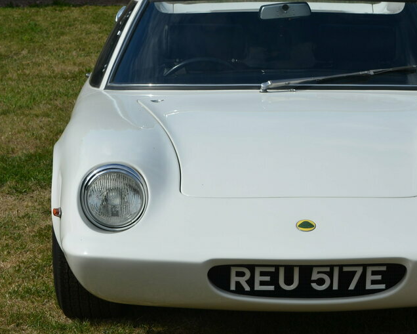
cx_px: 336
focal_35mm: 146
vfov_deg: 10.6
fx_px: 1801
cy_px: 172
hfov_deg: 13.1
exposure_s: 1/400
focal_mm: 55
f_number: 10
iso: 100
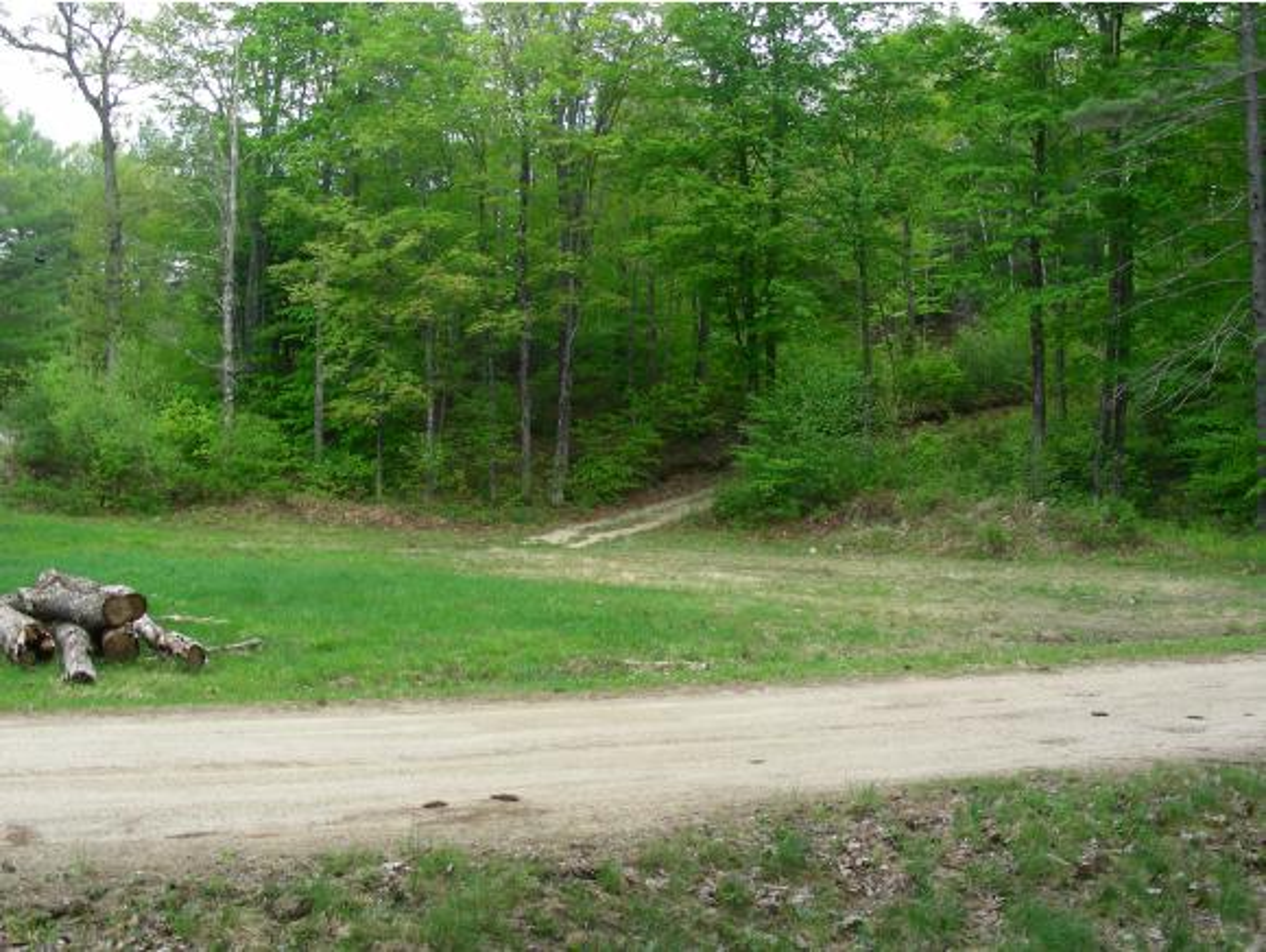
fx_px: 1501
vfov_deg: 35.2
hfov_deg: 45.7
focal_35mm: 41
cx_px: 633
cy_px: 476
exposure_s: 1/87.1
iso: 50
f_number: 4
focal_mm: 6.8
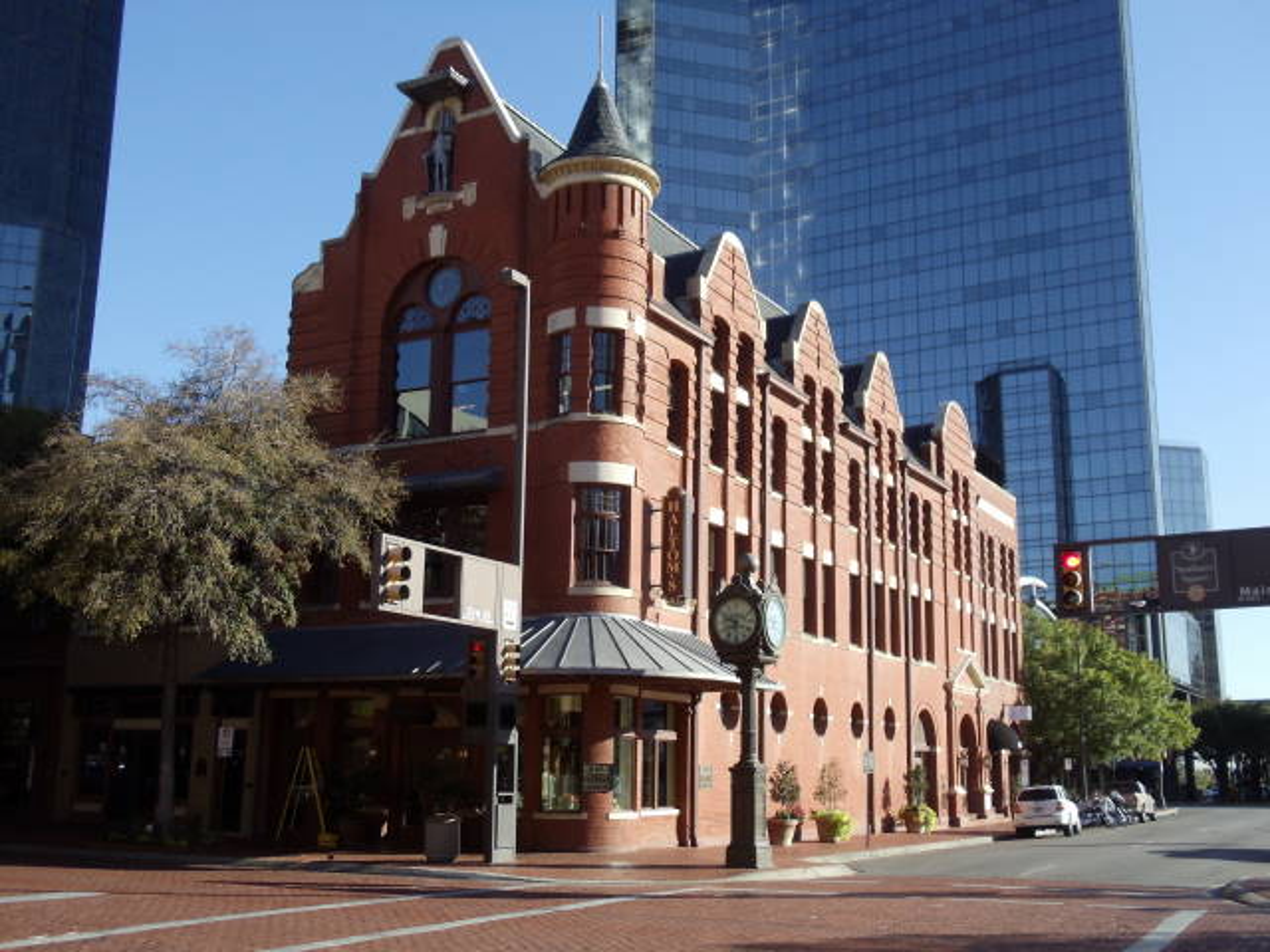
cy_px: 476
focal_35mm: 50
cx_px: 635
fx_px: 1834
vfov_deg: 29.1
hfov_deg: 38.2
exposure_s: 1/500
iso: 100
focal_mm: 6.81
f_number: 3.7
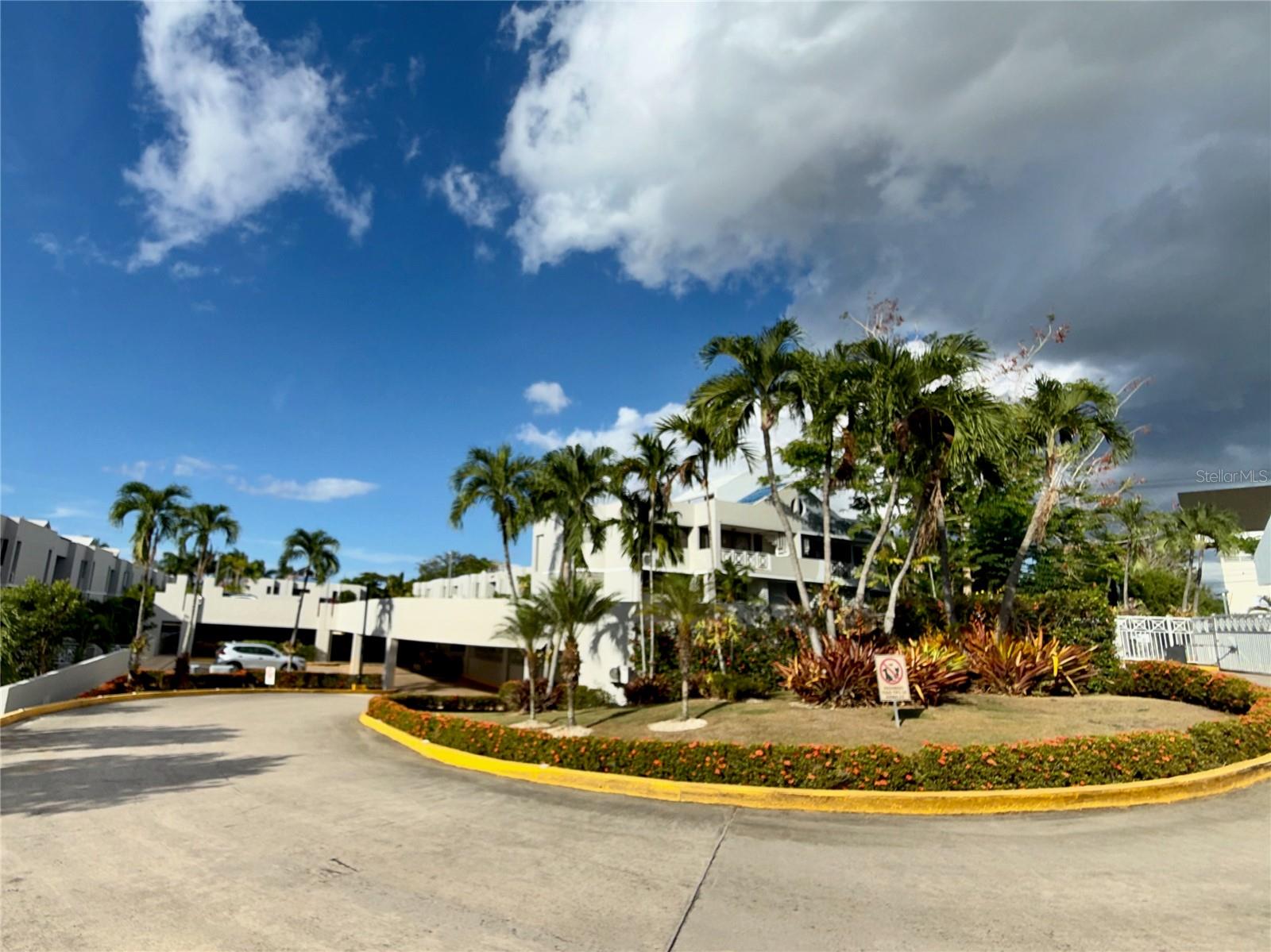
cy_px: 476
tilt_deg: +12.7
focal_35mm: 14
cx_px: 636
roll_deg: -4.0
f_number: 2.2
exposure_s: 1/876
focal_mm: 2.22
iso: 16
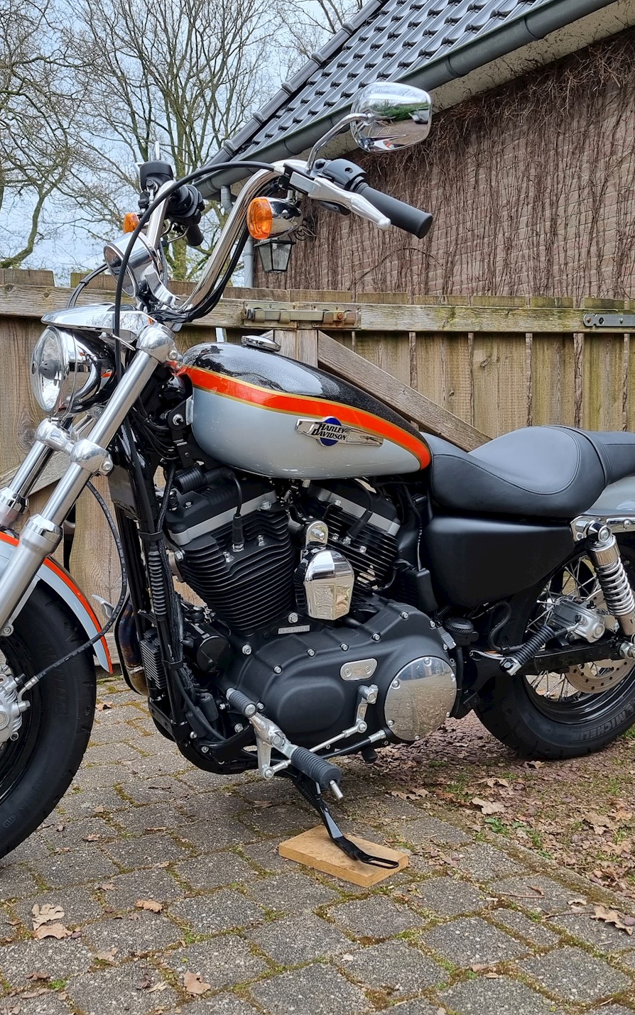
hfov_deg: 34.2
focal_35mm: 37
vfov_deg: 52.7
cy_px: 505
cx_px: 229
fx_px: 1024
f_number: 1.8
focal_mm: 5.4
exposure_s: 1/447
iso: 50
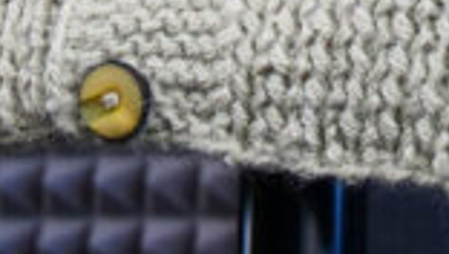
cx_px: 363
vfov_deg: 5.3
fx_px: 2561
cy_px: -505
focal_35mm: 215
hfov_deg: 10.0
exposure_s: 1/60
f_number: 5
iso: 320
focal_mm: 20
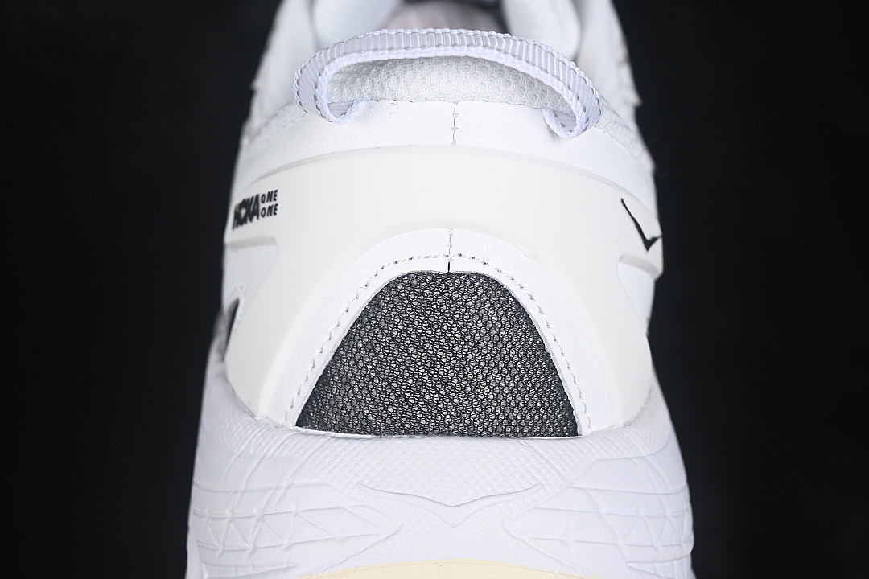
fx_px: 1810
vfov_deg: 18.2
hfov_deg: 27.0
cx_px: 434
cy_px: 290
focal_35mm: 75
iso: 160
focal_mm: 50
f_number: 7.1
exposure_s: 1/80
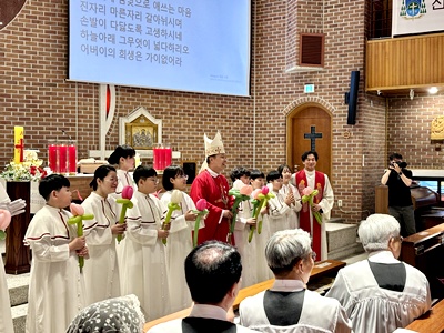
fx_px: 616
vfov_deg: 30.3
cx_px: 222
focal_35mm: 48
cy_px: 166
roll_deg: +0.3
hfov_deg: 39.7
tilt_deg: -1.4
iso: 160
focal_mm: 6.86
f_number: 1.78
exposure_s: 1/60
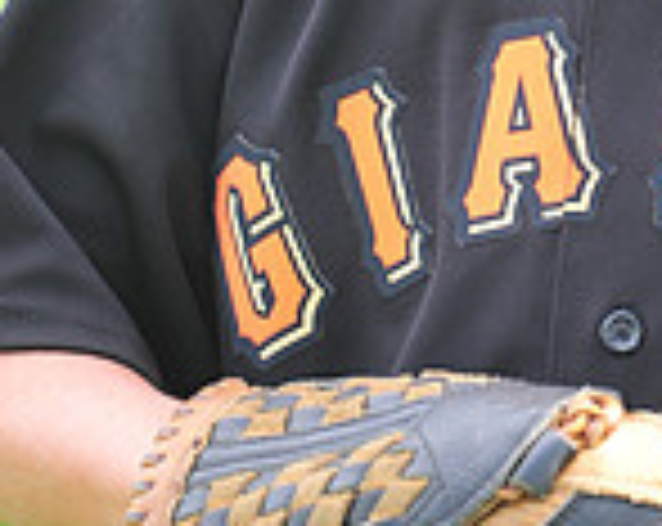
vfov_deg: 2.1
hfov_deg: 2.6
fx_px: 14509
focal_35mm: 742
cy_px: -351
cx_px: 689
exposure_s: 1/160
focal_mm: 200
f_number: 4.5
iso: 200
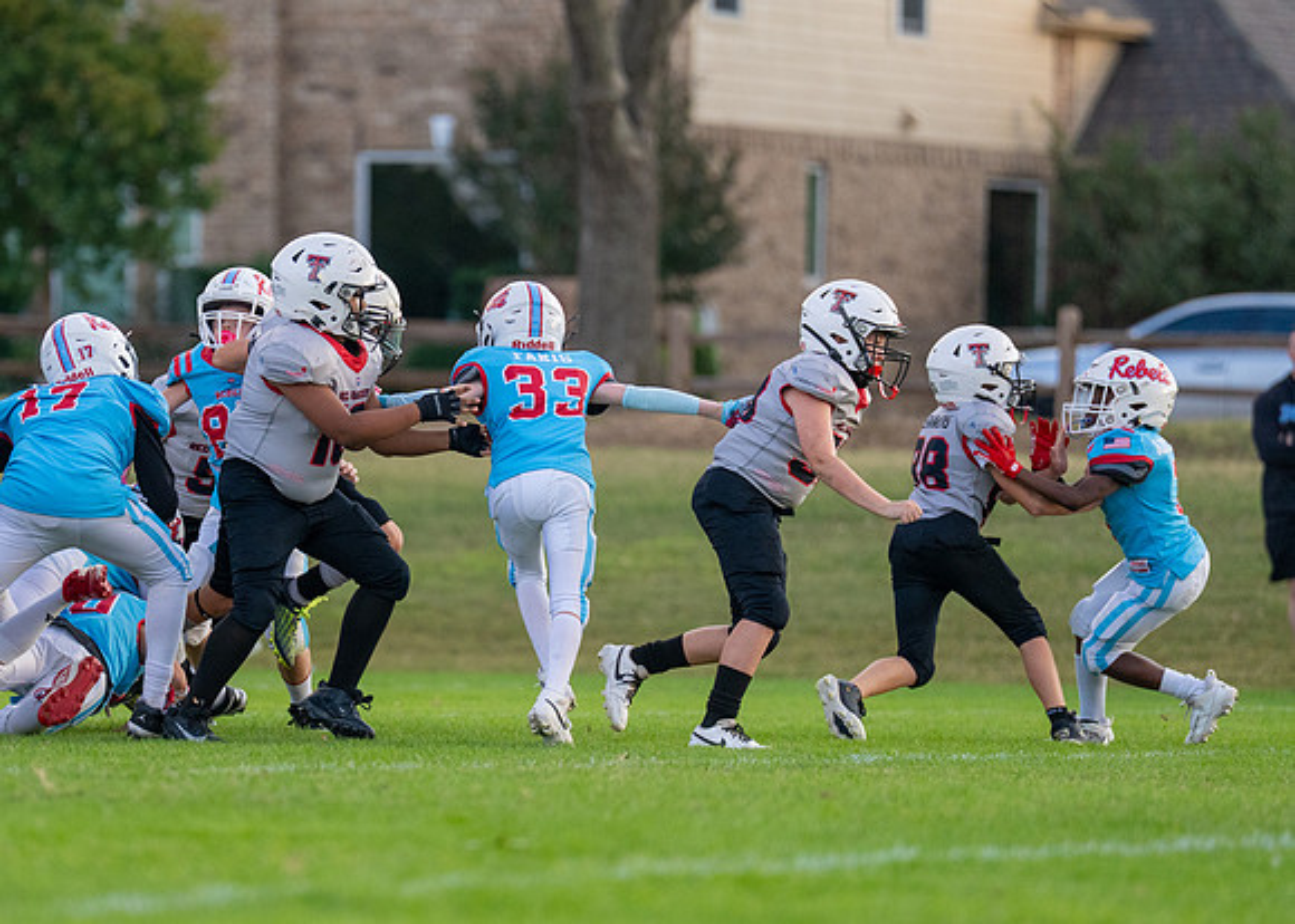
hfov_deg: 5.9
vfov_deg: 4.2
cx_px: 290
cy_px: 498
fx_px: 12604
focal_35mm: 343
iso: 1000
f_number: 2.8
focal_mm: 200
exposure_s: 1/1600
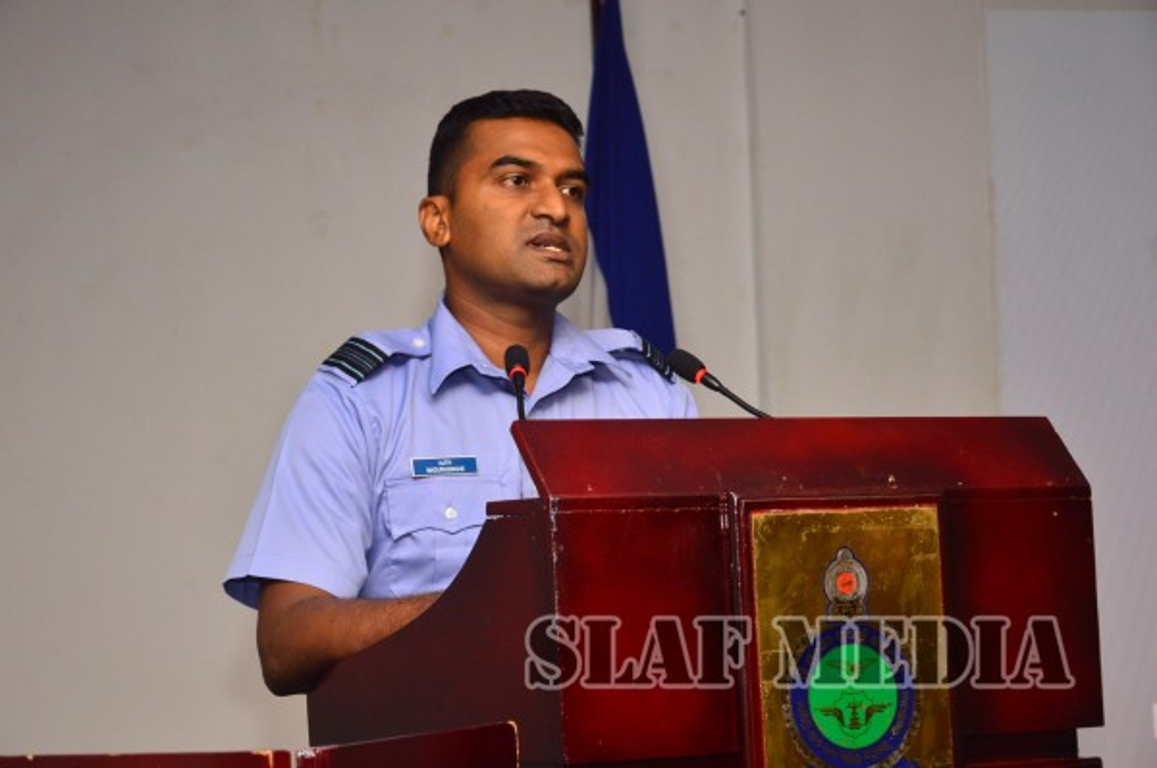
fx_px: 2503
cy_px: 384
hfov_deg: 26.0
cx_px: 578
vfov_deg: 17.4
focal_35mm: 78
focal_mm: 52
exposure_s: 1/100
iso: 800
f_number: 5
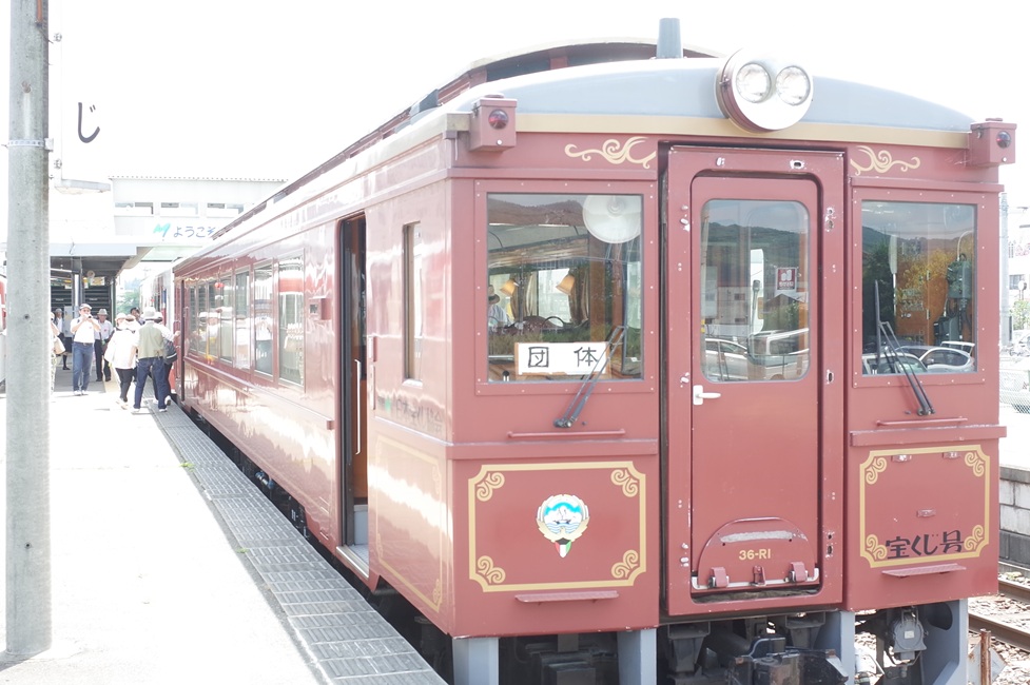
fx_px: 1344
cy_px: 342
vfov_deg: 28.6
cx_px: 515
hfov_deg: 41.9
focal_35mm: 47
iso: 100
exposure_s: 1/90
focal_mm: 18.3
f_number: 4
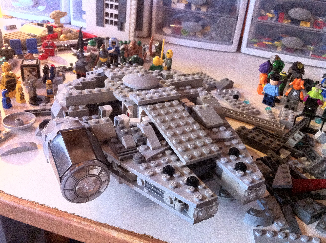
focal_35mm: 35
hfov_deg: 52.7
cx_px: 163
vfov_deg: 40.6
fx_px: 329
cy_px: 122
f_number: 2.8
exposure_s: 1/15
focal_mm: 3.85
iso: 500
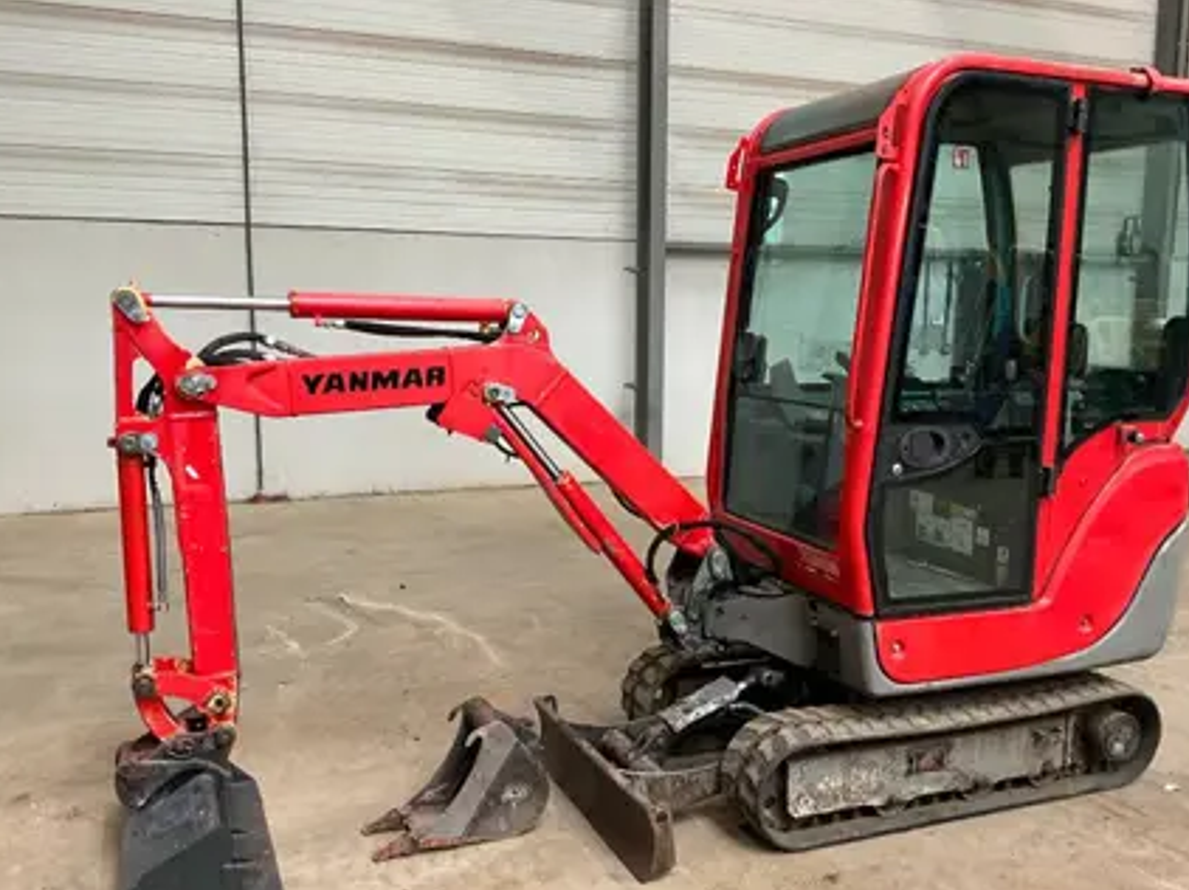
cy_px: 501
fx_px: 1133
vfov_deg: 42.8
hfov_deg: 55.4
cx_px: 625
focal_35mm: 33
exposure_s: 1/60
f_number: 1.8
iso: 125
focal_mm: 3
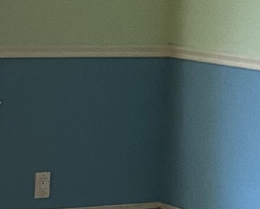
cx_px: -10
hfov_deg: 11.3
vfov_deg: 9.1
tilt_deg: -8.9
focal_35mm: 169
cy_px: 181
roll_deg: -1.9
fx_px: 1301
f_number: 1.8
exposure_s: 1/40
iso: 400
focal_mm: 4.25
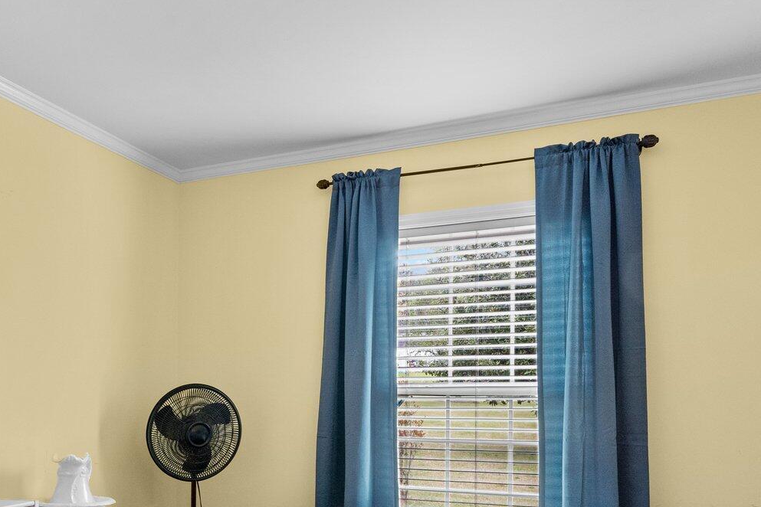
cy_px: 393
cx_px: 271
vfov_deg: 38.7
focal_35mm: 33
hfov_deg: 56.3
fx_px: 698
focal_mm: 16
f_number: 8
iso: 400
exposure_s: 1/2
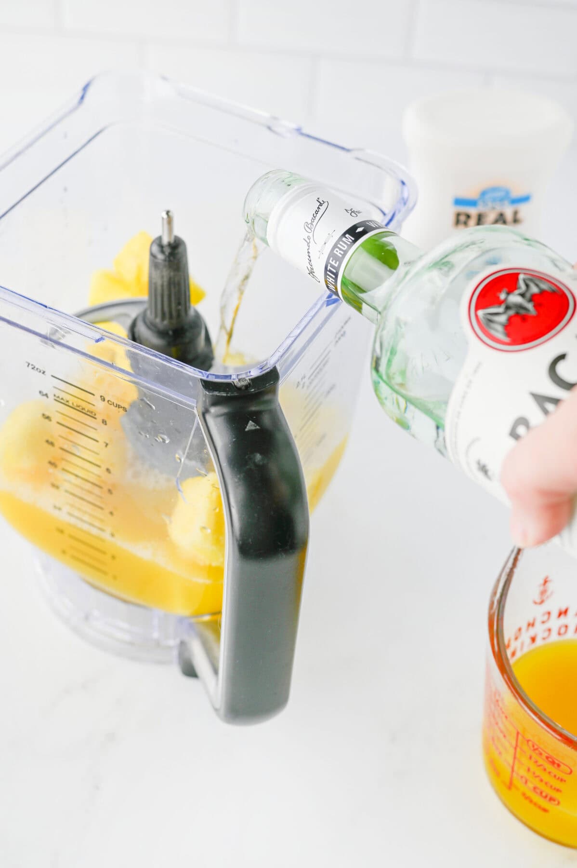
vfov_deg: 39.6
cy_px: 434
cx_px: 288
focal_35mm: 50
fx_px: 1203
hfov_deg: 27.0
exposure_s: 1/80
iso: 180
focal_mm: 50
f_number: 6.3
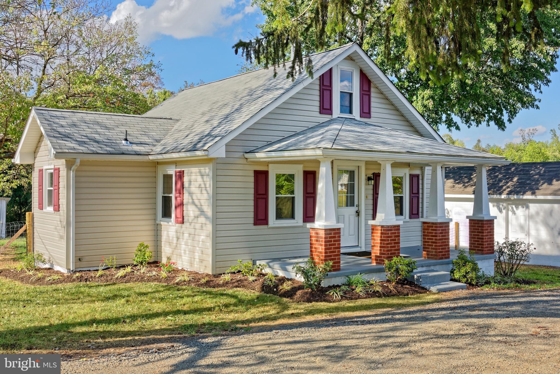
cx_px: 280
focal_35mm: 38
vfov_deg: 35.1
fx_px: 591
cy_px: 187
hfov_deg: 50.7
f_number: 8
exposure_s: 1/200
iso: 250
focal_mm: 38
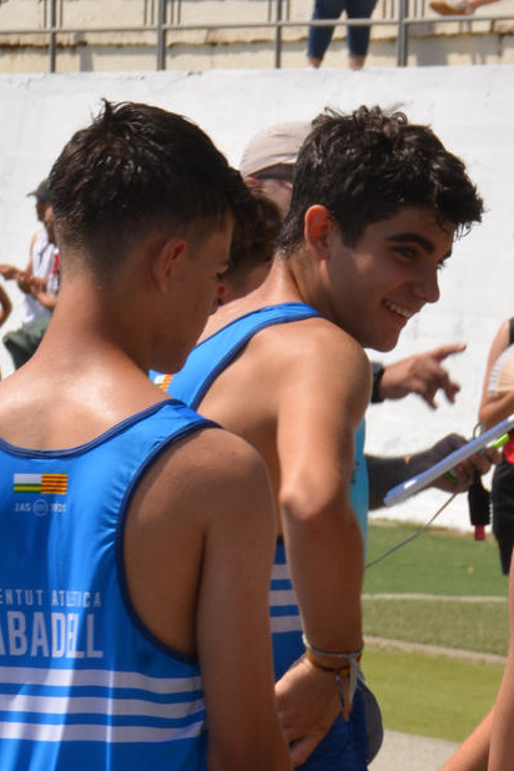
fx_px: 7452
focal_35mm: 348
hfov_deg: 3.9
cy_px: 1129
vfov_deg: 5.9
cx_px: 677
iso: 100
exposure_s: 1/200
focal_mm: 70
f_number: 11
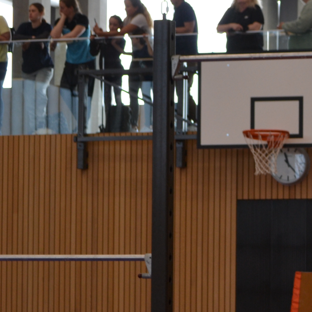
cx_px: 388
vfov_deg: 12.2
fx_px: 1458
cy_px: 246
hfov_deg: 11.9
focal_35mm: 143
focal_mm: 34
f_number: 5
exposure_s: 1/80
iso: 400
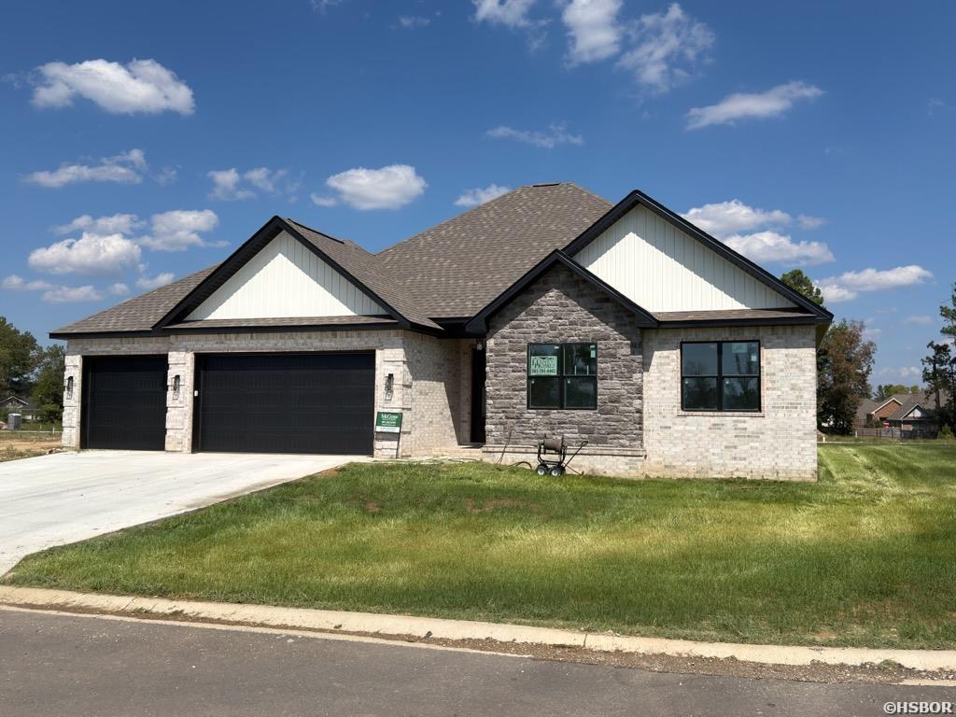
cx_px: 478
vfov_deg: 45.4
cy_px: 358
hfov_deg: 58.4
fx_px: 856
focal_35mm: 31
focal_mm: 6.76
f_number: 1.78
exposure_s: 1/6897
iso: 64
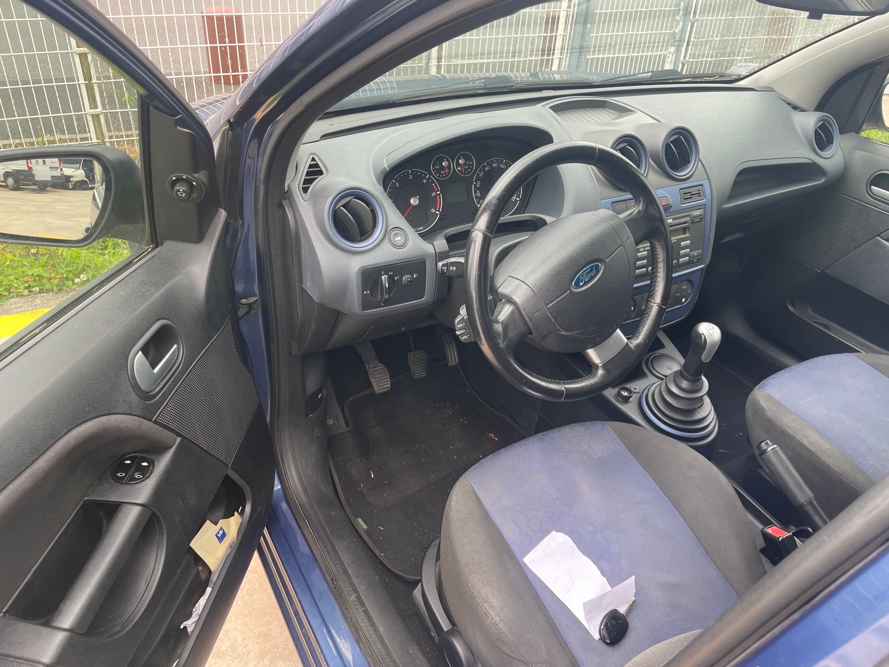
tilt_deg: -33.9
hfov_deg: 67.3
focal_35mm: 26
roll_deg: -4.5
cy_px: 334
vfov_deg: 53.1
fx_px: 668
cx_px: 444
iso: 32
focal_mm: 4.2
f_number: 1.6
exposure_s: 1/121
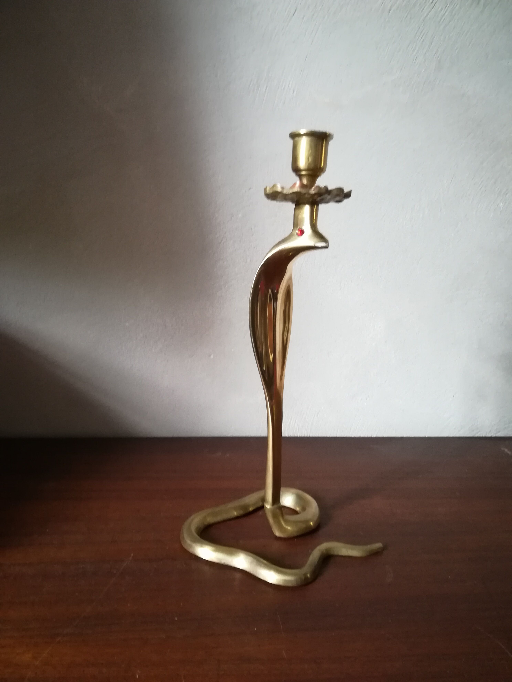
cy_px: 341
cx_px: 256
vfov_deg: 67.3
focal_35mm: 26
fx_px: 513
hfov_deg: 53.1
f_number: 2.2
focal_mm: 3.83
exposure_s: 1/20
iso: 500
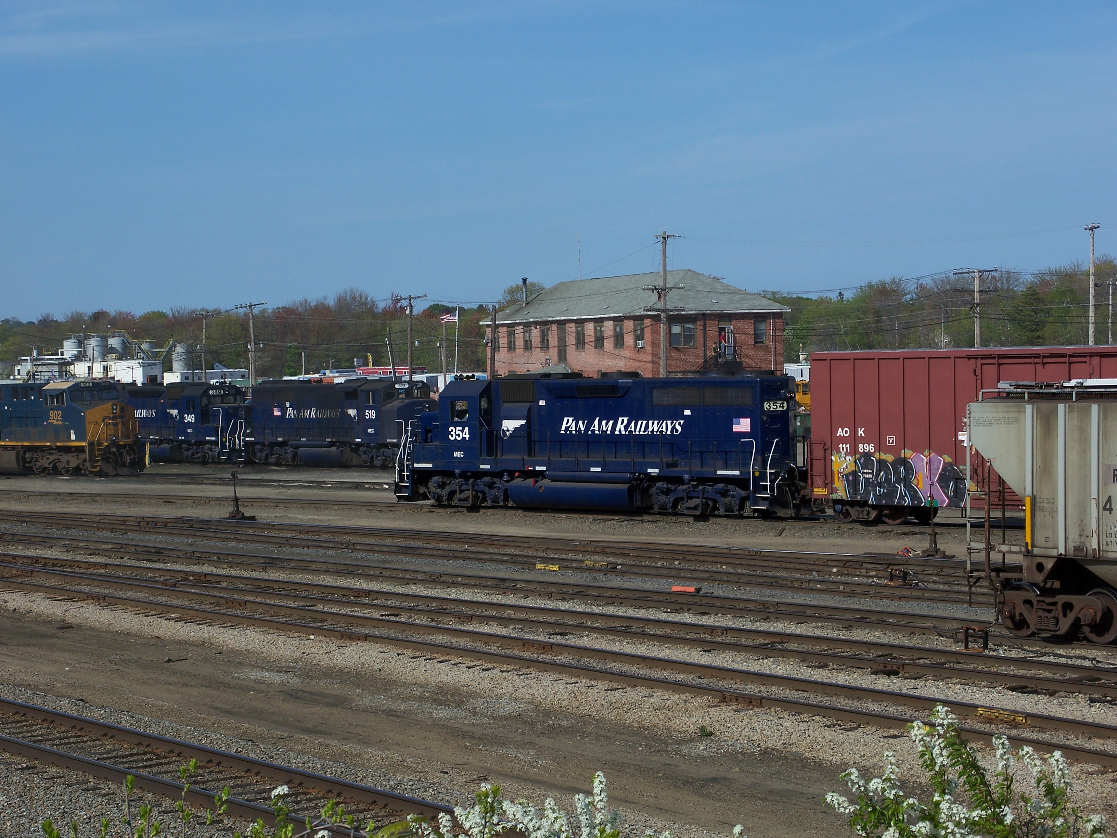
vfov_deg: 18.0
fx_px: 2646
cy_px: 419
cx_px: 558
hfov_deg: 23.8
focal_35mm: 82
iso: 64
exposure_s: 1/640
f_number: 5
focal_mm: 17.3
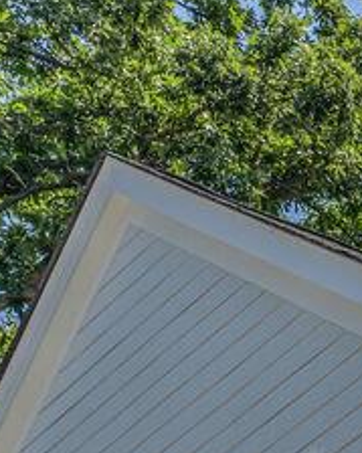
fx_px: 2519
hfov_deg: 7.4
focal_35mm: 188
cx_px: 1005
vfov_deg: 9.2
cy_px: 1088
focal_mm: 26
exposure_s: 1/500
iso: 200
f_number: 9
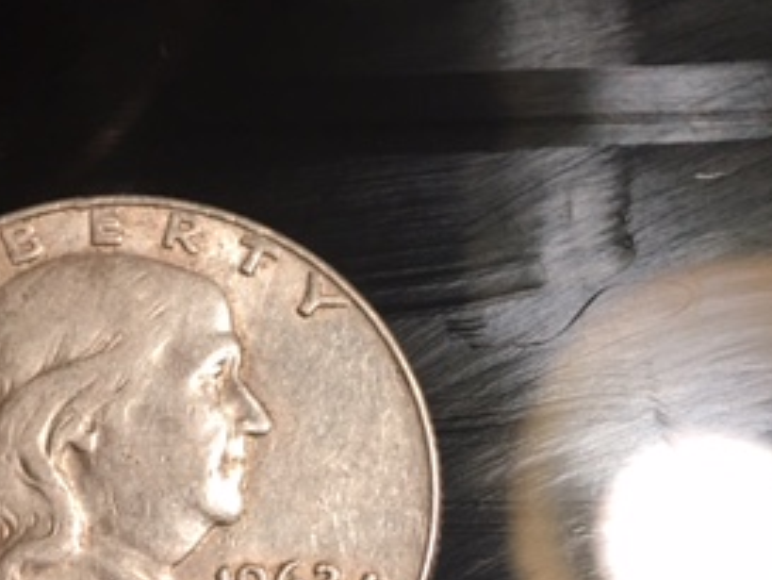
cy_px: 388
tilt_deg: -65.3
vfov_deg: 21.5
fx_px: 1517
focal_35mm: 68
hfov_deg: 28.3
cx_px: 226
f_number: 2.2
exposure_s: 1/30
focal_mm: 4.15
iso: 40
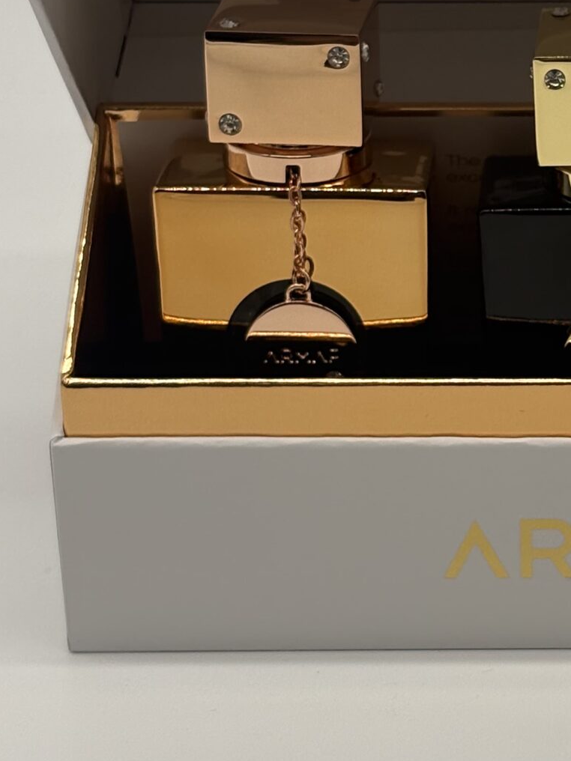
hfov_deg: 11.1
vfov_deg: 15.0
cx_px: 643
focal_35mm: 131
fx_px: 2881
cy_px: 302
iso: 40
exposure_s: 1/765
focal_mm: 5.96
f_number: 1.6
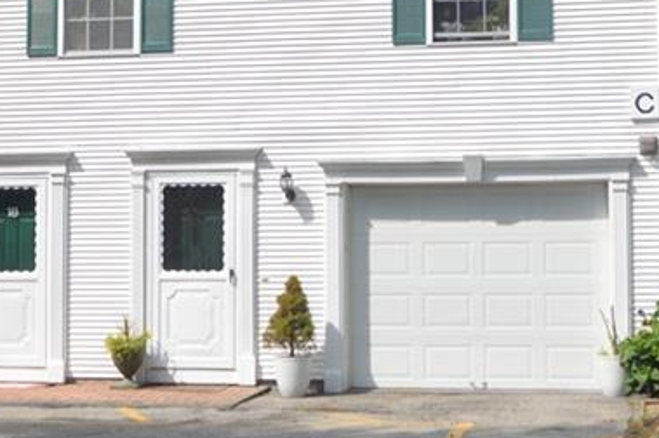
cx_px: 393
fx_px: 1481
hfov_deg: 25.0
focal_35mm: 81
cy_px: 96
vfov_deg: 16.7
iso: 100
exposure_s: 1/320
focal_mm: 20
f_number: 9
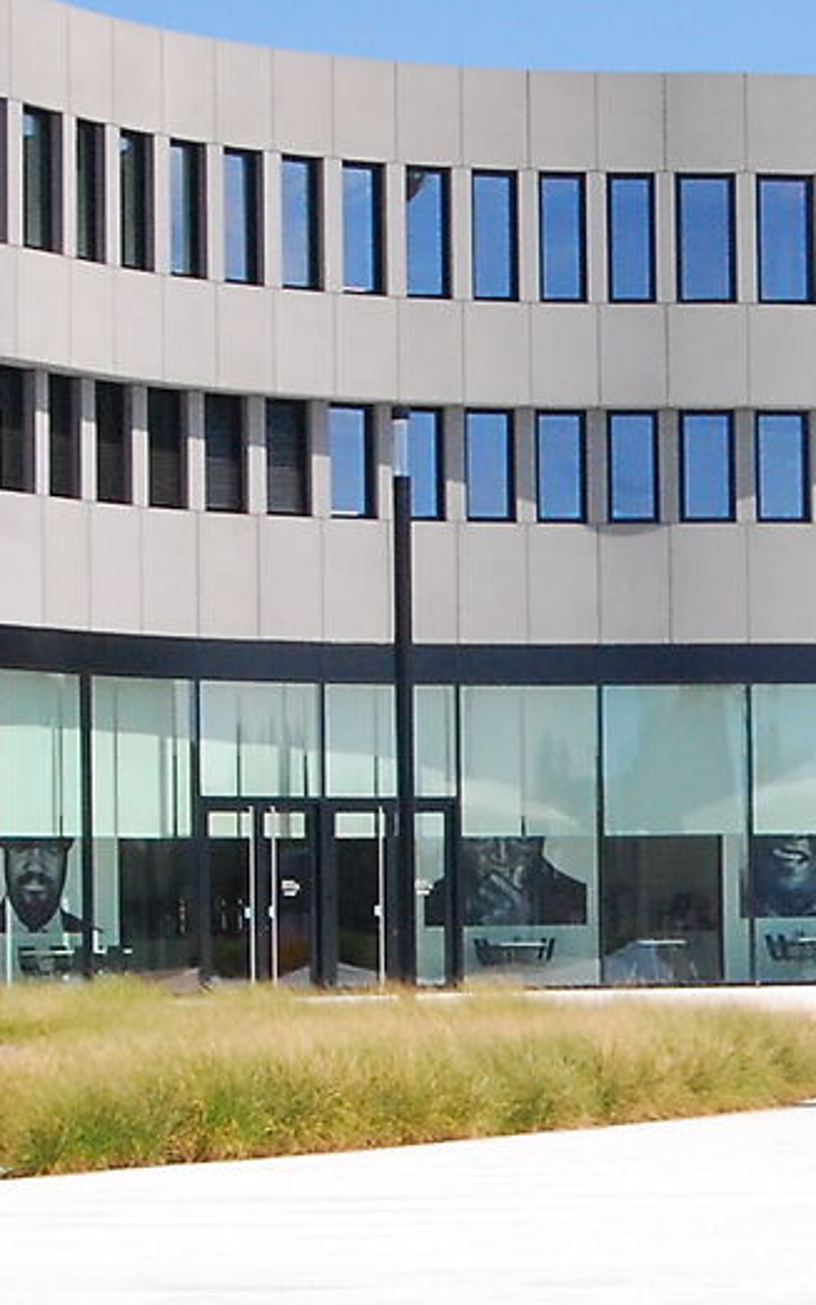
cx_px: 973
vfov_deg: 17.5
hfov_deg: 10.8
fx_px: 4245
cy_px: 745
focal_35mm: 119
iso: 400
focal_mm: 17
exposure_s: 1/640
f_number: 9
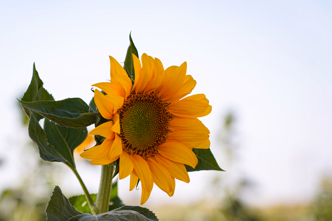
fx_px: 1217
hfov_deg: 15.5
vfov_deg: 10.4
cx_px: 151
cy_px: 139
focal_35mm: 132
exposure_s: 1/500
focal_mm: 102
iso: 100
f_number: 4
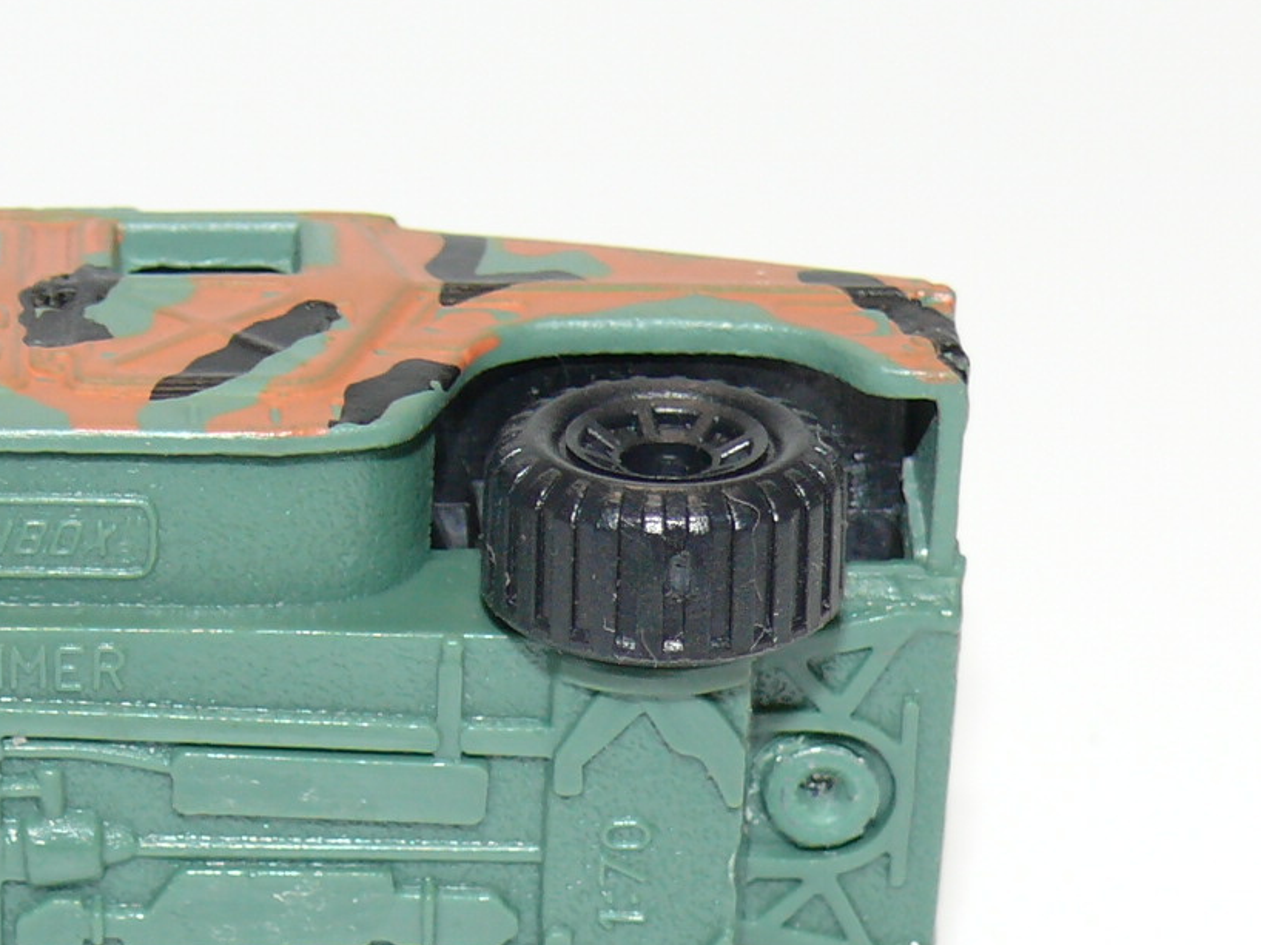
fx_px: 6628
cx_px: 143
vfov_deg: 8.1
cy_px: 692
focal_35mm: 182
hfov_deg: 10.8
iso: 100
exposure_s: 1/30
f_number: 4
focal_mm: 12.7
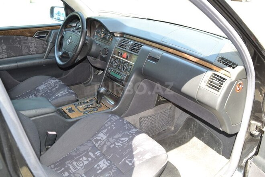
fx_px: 221
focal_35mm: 30
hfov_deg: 61.9
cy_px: 88
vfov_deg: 43.6
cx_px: 132
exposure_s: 1/60
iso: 500
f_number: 8
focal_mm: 20
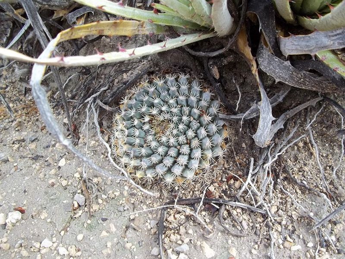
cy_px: 130
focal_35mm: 32
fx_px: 319
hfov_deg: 56.8
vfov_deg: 44.2
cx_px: 172
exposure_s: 1/160
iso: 64
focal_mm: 5.7
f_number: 2.9
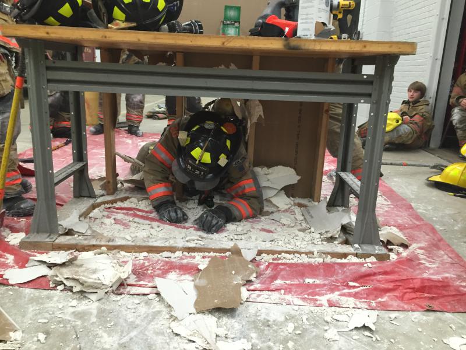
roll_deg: -3.3
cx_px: 233
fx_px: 390
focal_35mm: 29
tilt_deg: -15.1
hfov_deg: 61.7
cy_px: 175
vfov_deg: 48.2
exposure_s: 1/30
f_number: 2.2
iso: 100
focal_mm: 4.15
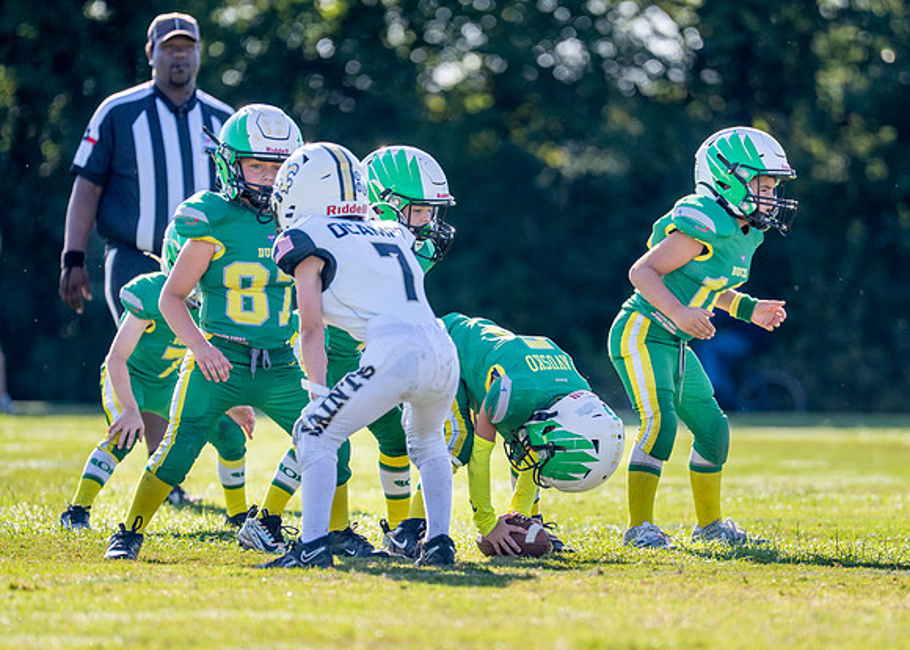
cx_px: 511
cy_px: 414
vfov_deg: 4.5
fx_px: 8256
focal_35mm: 320
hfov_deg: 6.3
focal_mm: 200
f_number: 2.8
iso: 250
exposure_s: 1/2500
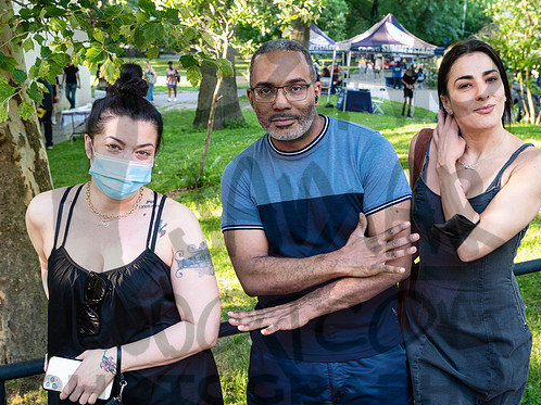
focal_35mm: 46
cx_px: 302
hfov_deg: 41.2
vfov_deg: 31.5
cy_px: 187
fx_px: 719
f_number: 4.5
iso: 800
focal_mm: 32
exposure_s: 1/125
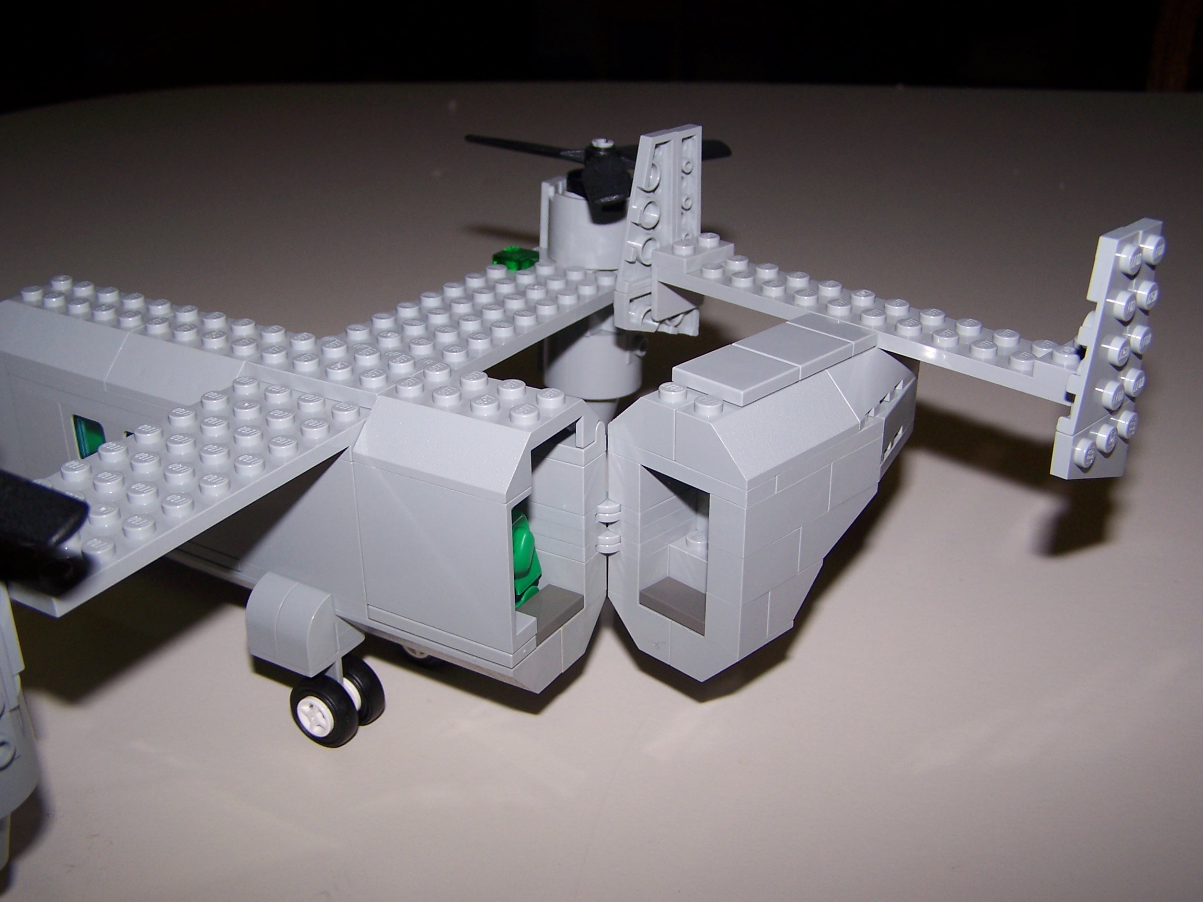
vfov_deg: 36.8
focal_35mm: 39
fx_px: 1355
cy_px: 450
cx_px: 588
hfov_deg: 47.9
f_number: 2.8
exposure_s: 1/60
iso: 80
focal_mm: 6.3
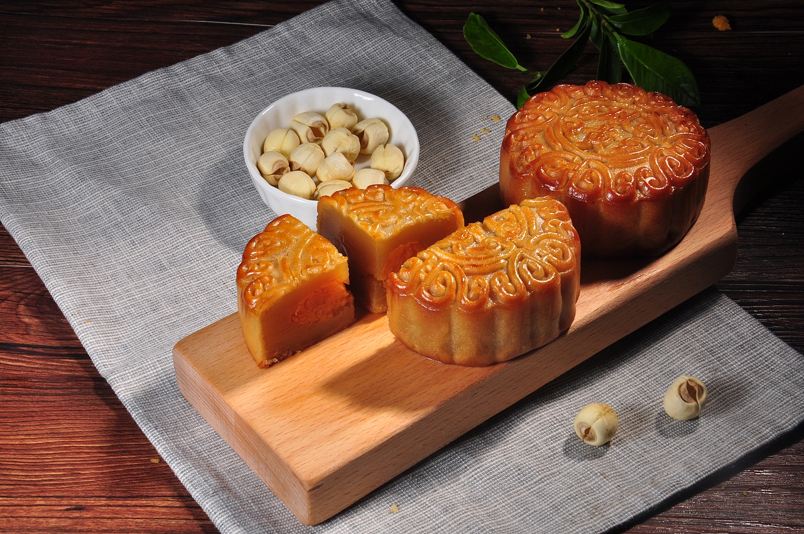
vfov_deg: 21.5
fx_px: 1405
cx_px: 402
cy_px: 267
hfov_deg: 31.9
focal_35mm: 63
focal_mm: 42
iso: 200
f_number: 20
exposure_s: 1/125
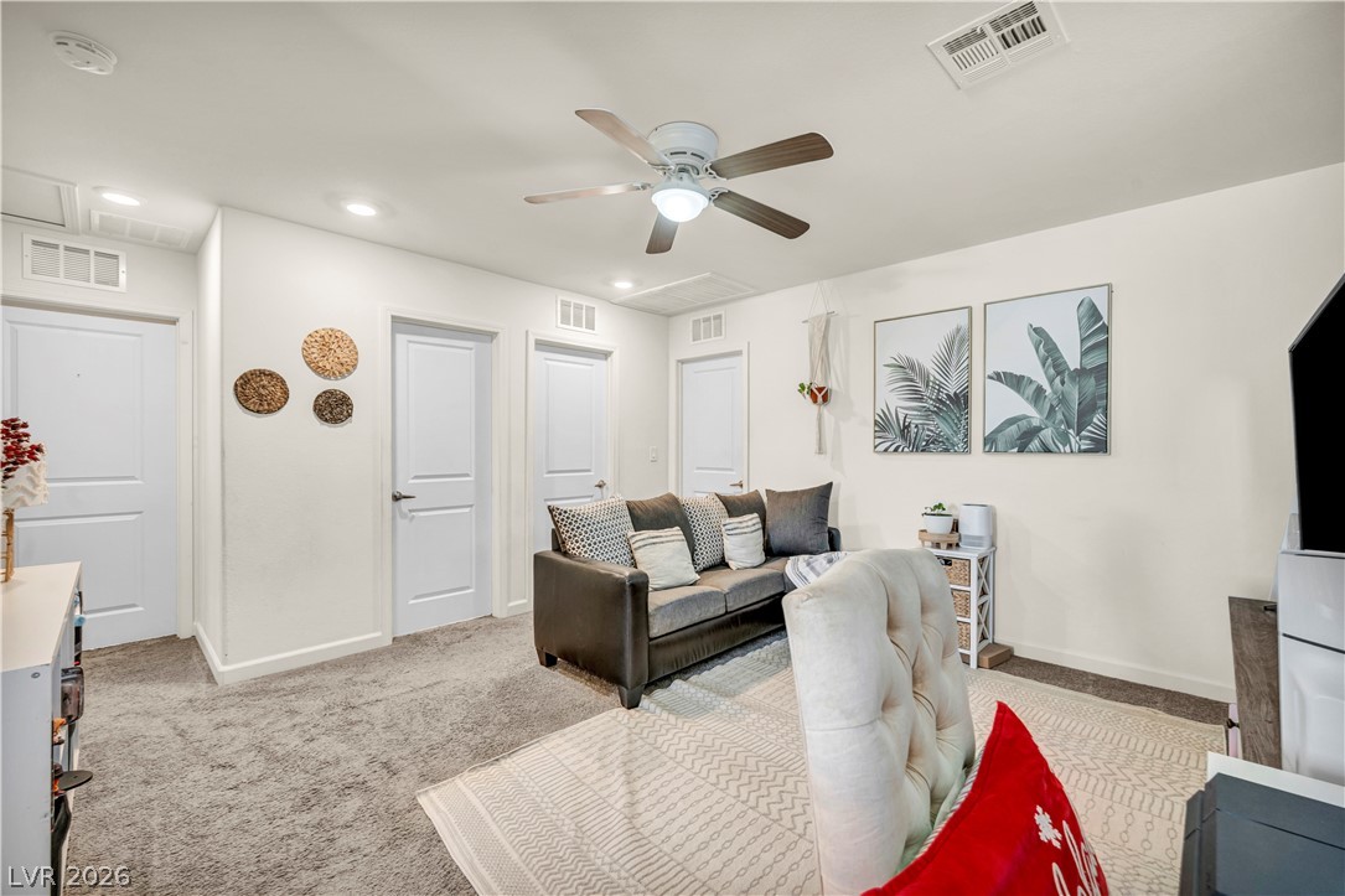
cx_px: 672
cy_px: 448
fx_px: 523
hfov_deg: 104.3
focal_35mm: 14
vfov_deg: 81.2
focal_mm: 14
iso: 320
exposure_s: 1/15
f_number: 8
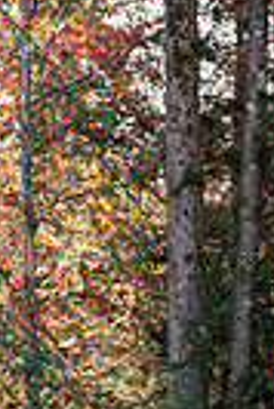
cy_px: 397
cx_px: -65
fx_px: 3268
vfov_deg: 7.1
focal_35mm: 287
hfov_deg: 4.8
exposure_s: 1/250
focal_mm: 85
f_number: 4
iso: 320
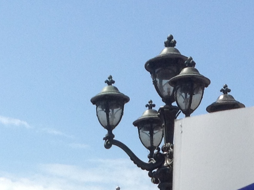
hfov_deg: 14.2
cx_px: 74
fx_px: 1020
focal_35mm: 139
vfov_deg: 10.2
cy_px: 310
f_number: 2.4
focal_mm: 4.28
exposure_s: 1/2016
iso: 50
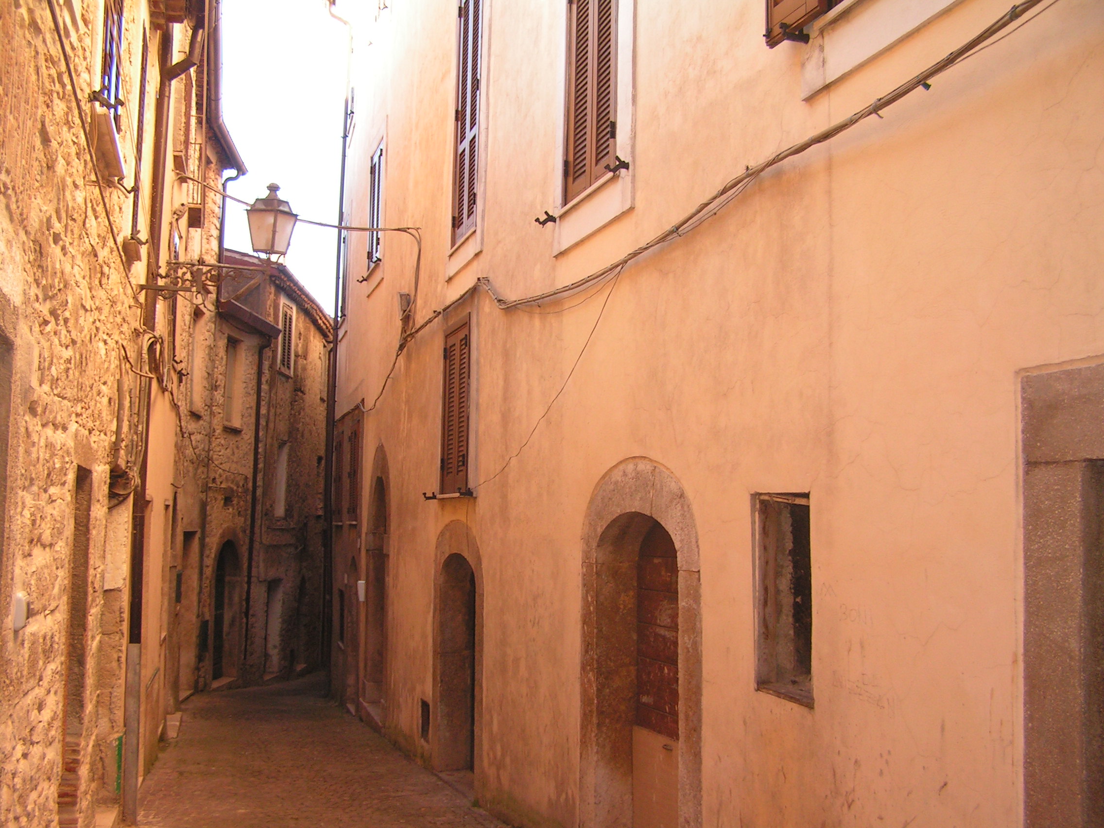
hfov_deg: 49.0
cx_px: 552
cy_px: 414
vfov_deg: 37.7
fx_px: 1212
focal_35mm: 38
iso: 80
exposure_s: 1/100
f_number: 2.8
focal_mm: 6.3
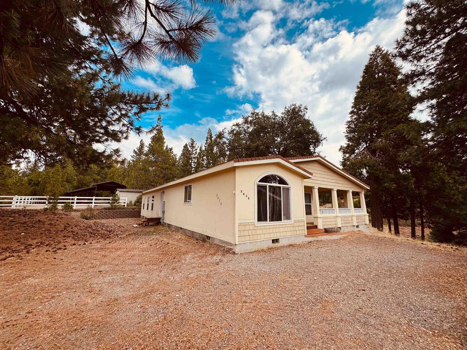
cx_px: 234
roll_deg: -0.8
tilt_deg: +10.3
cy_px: 175
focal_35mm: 14
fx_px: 189
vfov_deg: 85.7
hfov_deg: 102.1
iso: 50
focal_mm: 2.22
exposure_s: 1/1110
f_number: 2.2
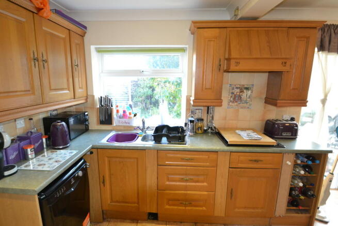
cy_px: 113
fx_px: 169
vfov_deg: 67.4
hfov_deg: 90.0
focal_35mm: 18
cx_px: 169
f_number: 3.8
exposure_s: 1/60
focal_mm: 12
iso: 1600
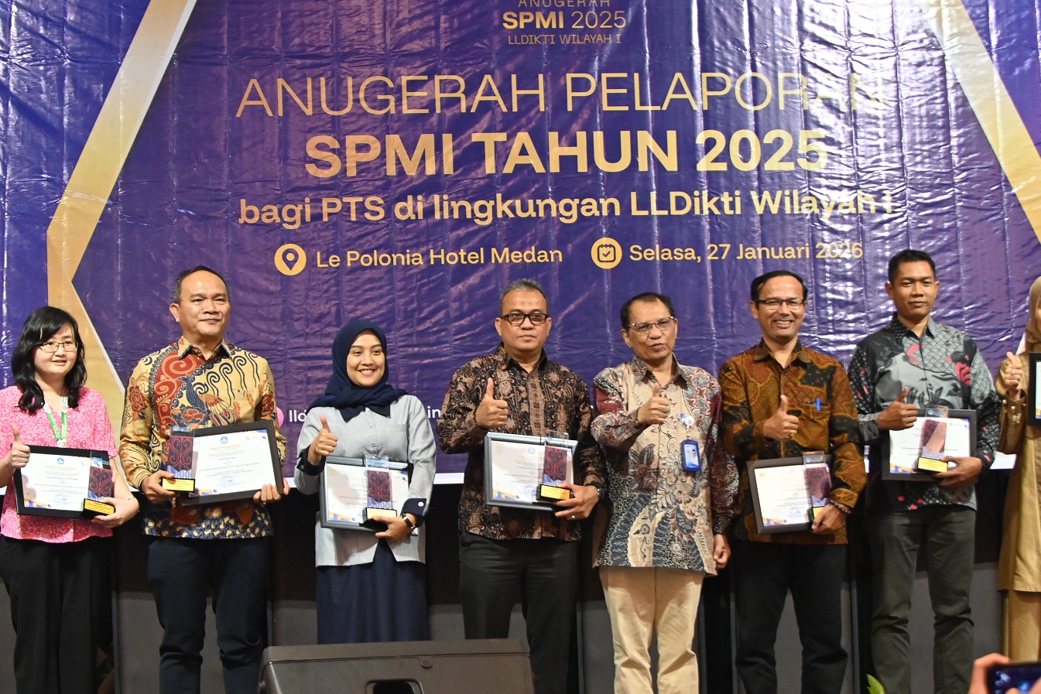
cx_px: 521
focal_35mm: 279
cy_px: 389
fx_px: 8061
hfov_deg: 7.4
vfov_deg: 4.9
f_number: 5.3
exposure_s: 1/80
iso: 1600
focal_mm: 125
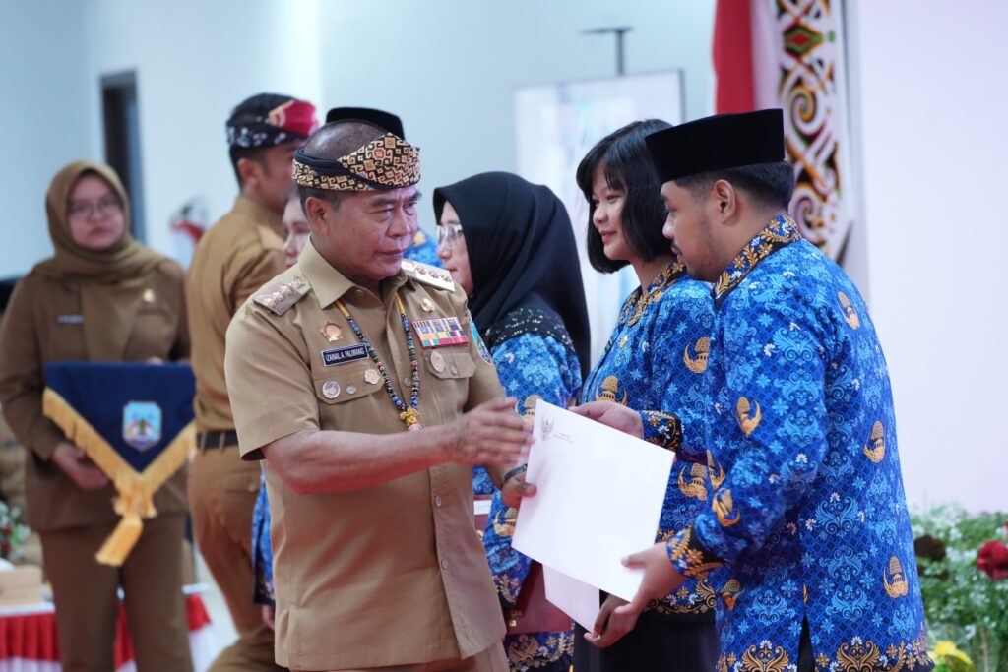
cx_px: 504
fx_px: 5600
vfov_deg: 6.9
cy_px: 336
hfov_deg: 10.3
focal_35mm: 200
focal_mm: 200
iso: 5000
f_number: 5.6
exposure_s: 1/100
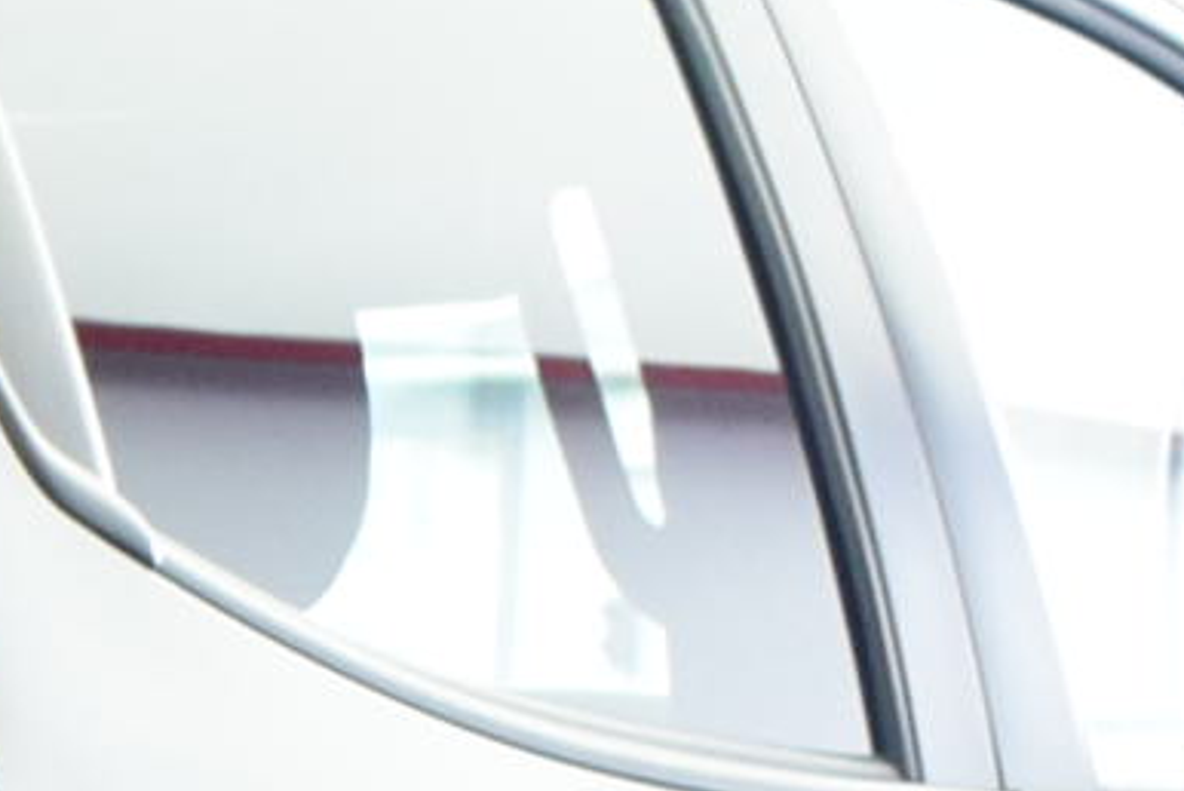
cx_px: -1837
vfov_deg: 5.2
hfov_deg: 7.4
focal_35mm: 256
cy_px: 1971
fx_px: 8426
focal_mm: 22
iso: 1600
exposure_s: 1/80
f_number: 3.8
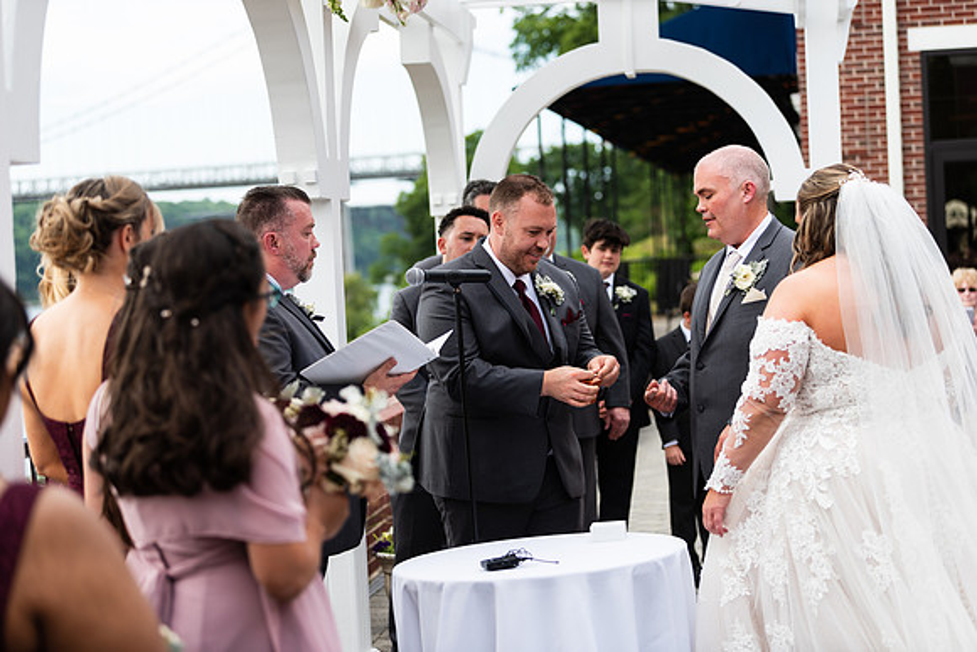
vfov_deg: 19.5
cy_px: 326
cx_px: 488
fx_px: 1900
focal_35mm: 70
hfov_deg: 28.8
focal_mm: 70
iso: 64
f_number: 2.8
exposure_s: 1/500
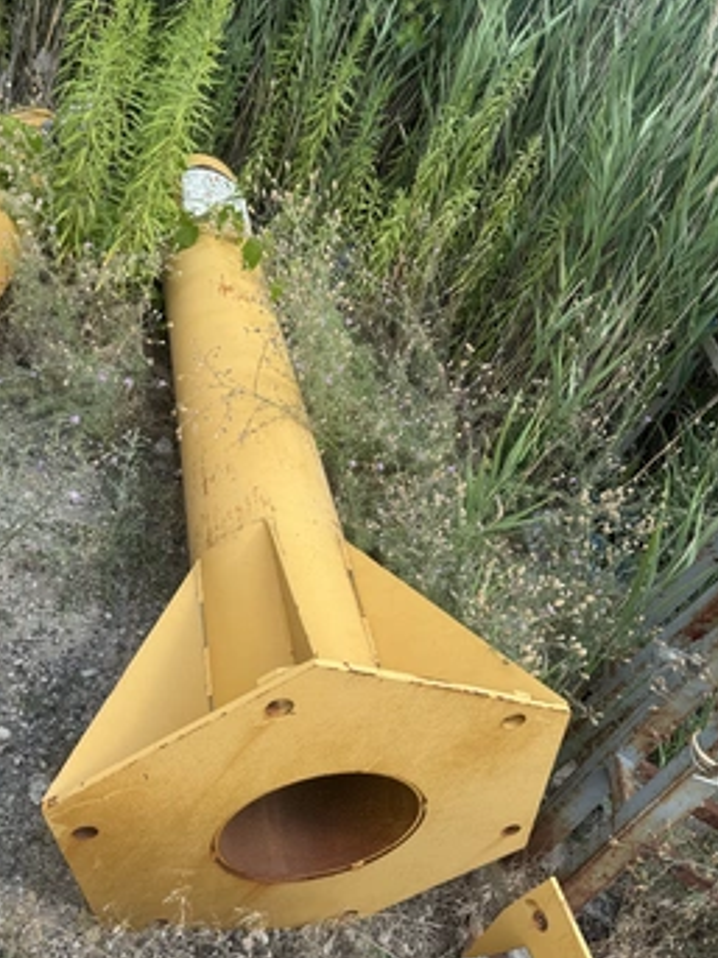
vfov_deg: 63.5
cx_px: 332
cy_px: 478
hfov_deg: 49.7
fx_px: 775
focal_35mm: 28
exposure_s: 1/1818
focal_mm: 6.76
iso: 80
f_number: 1.78
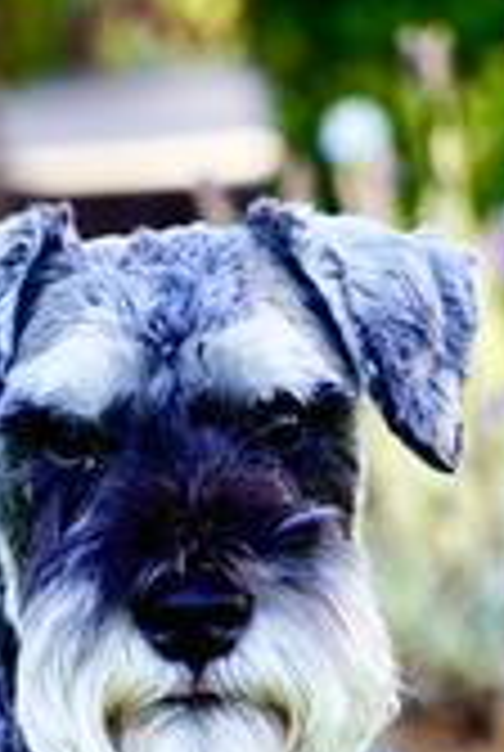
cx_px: 140
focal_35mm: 198
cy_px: 883
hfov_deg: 7.0
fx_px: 4141
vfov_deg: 10.2
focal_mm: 69
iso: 100
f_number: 4.5
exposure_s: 1/100
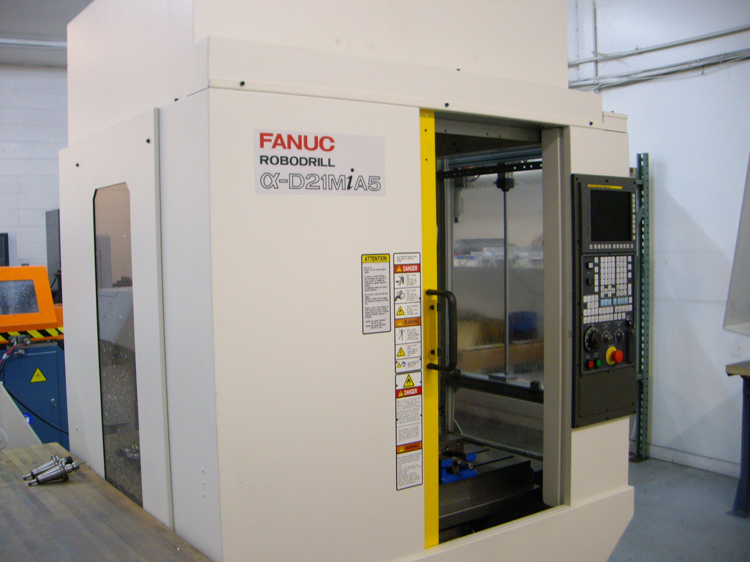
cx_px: 375
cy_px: 281
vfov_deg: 37.7
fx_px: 823
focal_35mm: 38
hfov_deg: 49.0
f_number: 2.7
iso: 200
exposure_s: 1/20
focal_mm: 6.2
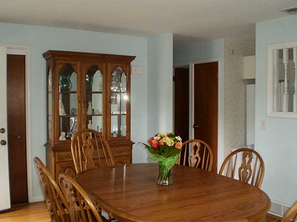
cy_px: 111
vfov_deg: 39.7
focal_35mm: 36
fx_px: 309
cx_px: 148
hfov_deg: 51.4
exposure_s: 1/30
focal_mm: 6.3
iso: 125
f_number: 3.1
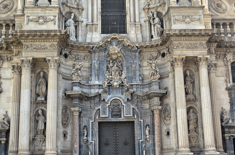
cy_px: 78
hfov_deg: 35.1
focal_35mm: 57
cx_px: 118
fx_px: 371
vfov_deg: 23.7
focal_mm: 38
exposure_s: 1/200
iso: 200
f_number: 7.1
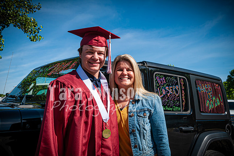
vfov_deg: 36.8
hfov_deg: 53.2
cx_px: 117
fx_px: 234
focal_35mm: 36
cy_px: 78
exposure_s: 1/320
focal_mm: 24
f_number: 9
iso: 200
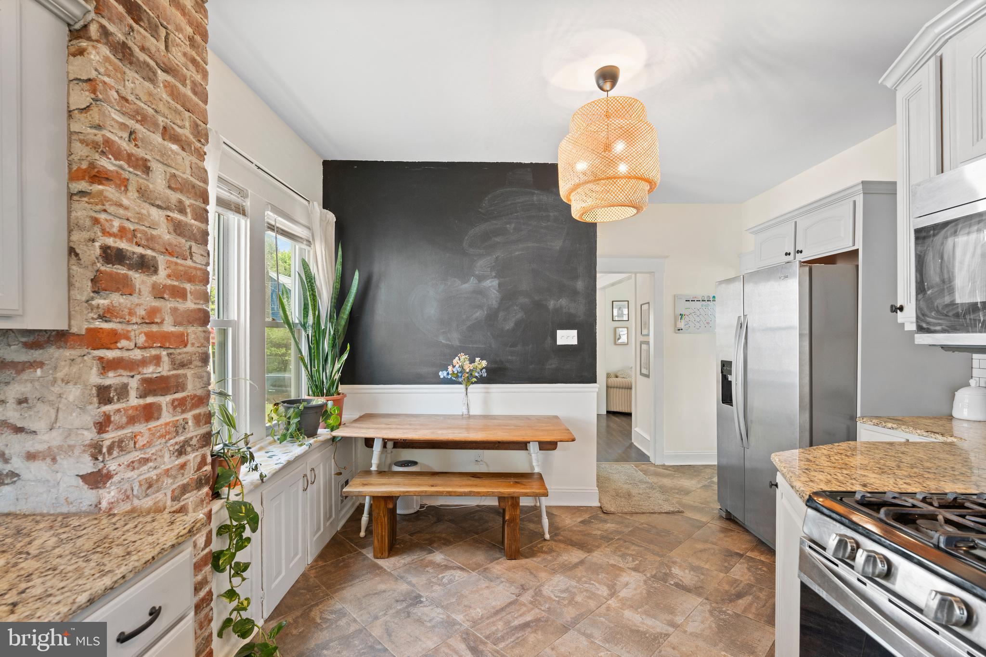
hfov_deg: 96.7
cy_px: 328
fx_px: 438
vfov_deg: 73.7
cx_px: 493
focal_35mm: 16
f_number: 5.6
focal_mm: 16
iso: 640
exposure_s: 1/10
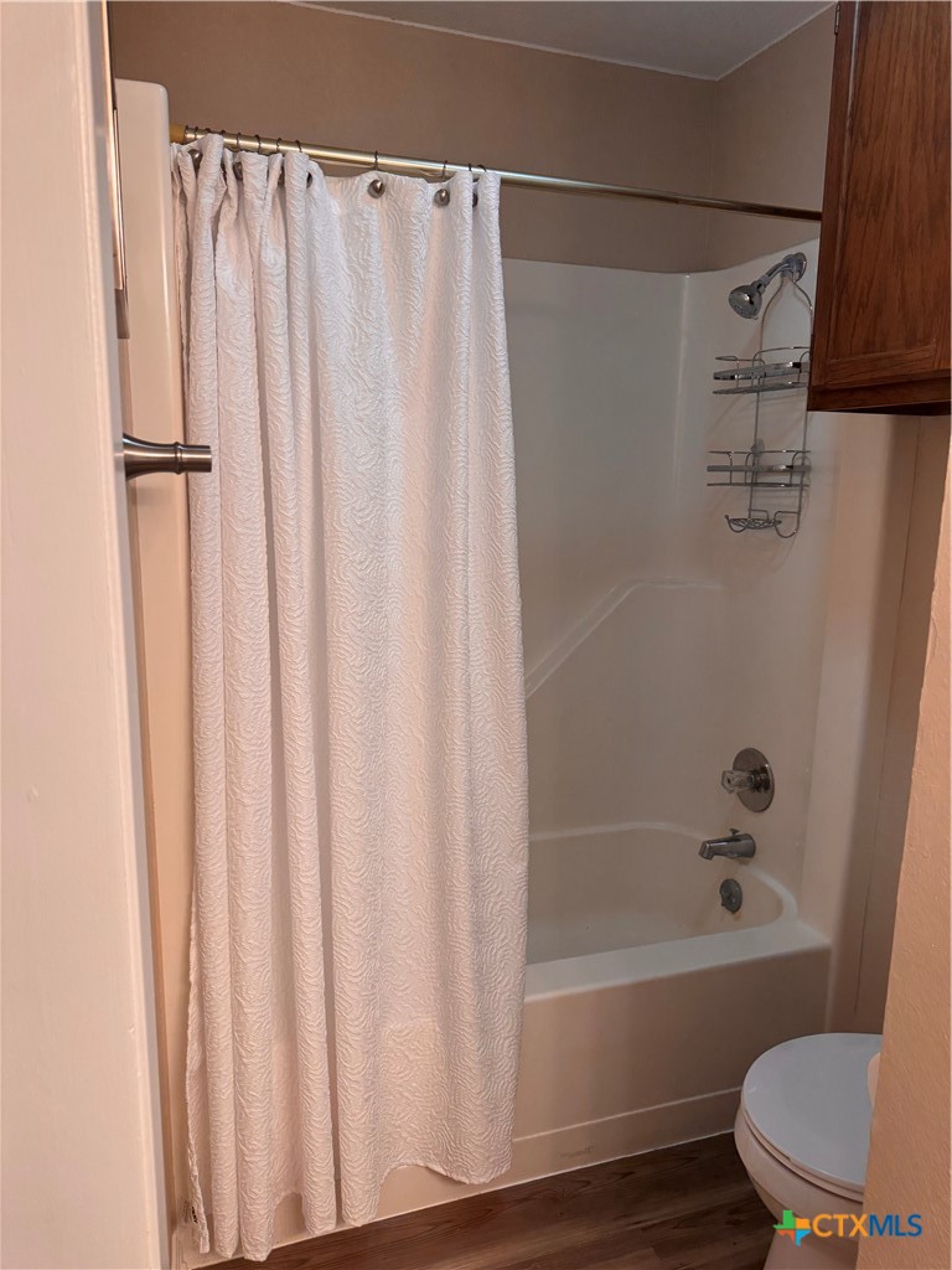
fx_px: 880
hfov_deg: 56.8
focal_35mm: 24
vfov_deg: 71.6
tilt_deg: -9.4
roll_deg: -0.2
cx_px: 476
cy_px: 635
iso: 200
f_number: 1.78
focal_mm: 6.76
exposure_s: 1/120
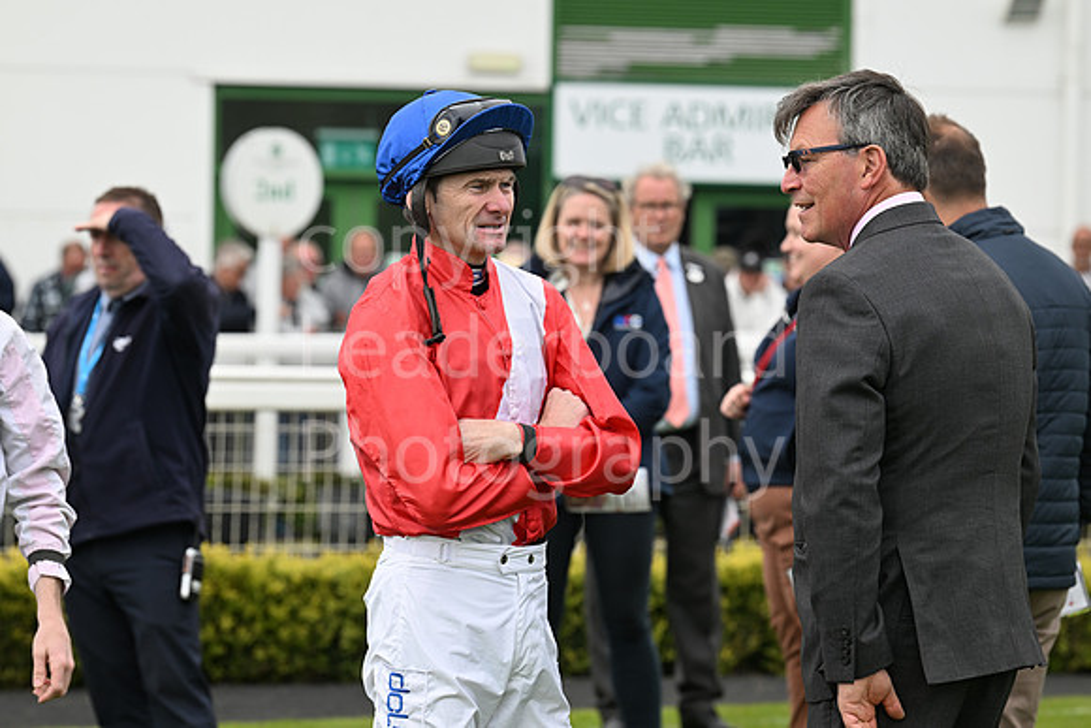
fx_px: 5304
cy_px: 364
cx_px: 546
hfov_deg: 11.7
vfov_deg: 7.9
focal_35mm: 175
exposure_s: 1/800
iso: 400
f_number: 6.3
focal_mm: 175
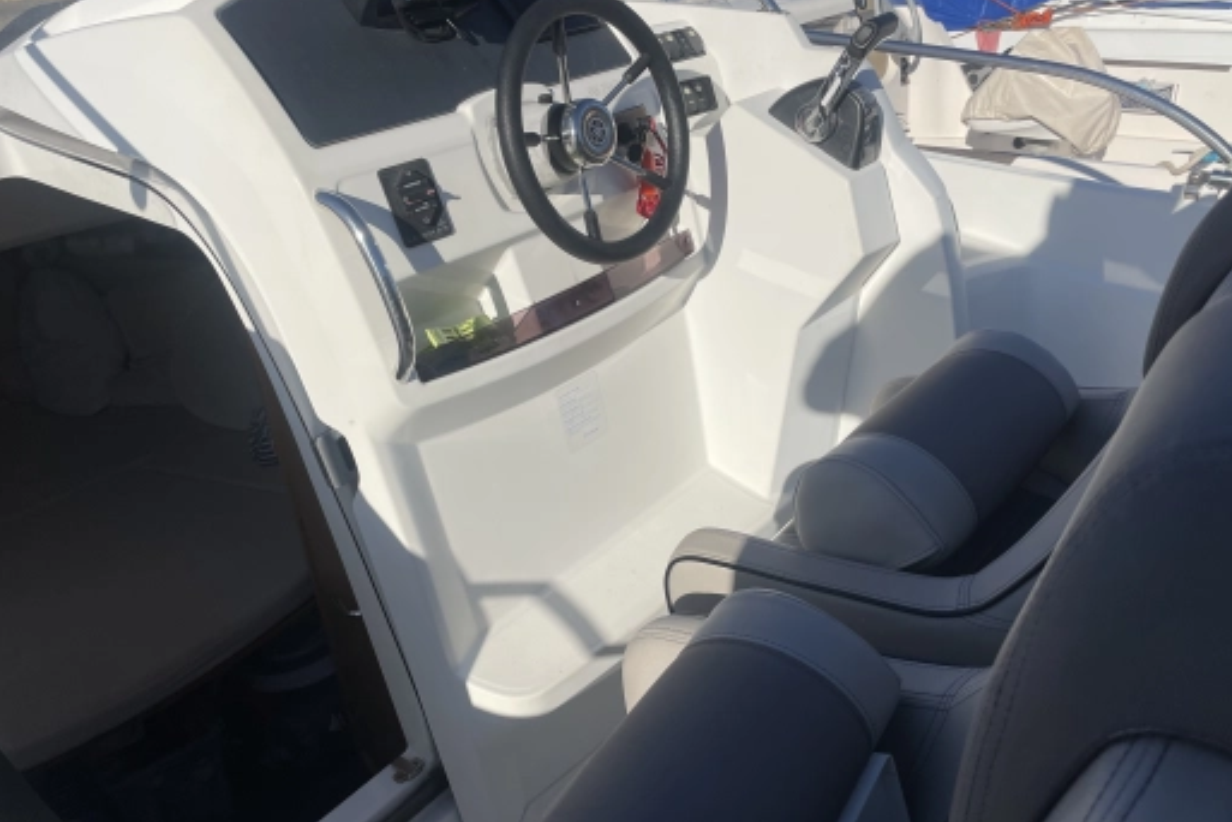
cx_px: 596
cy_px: 422
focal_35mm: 29
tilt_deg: -25.5
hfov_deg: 63.6
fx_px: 992
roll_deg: +5.0
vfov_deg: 45.0
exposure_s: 1/8403
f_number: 1.6
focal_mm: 4.2
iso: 32
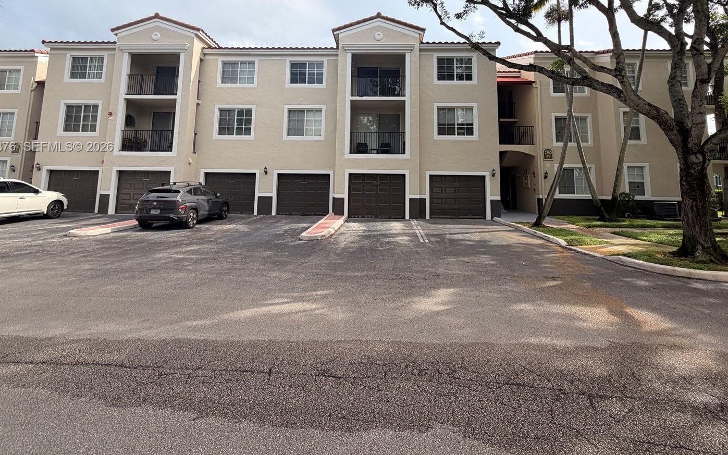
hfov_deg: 94.4
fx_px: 337
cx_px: 368
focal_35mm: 17
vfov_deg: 66.0
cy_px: 147
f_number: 2.2
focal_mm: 2.22
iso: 32
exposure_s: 1/770
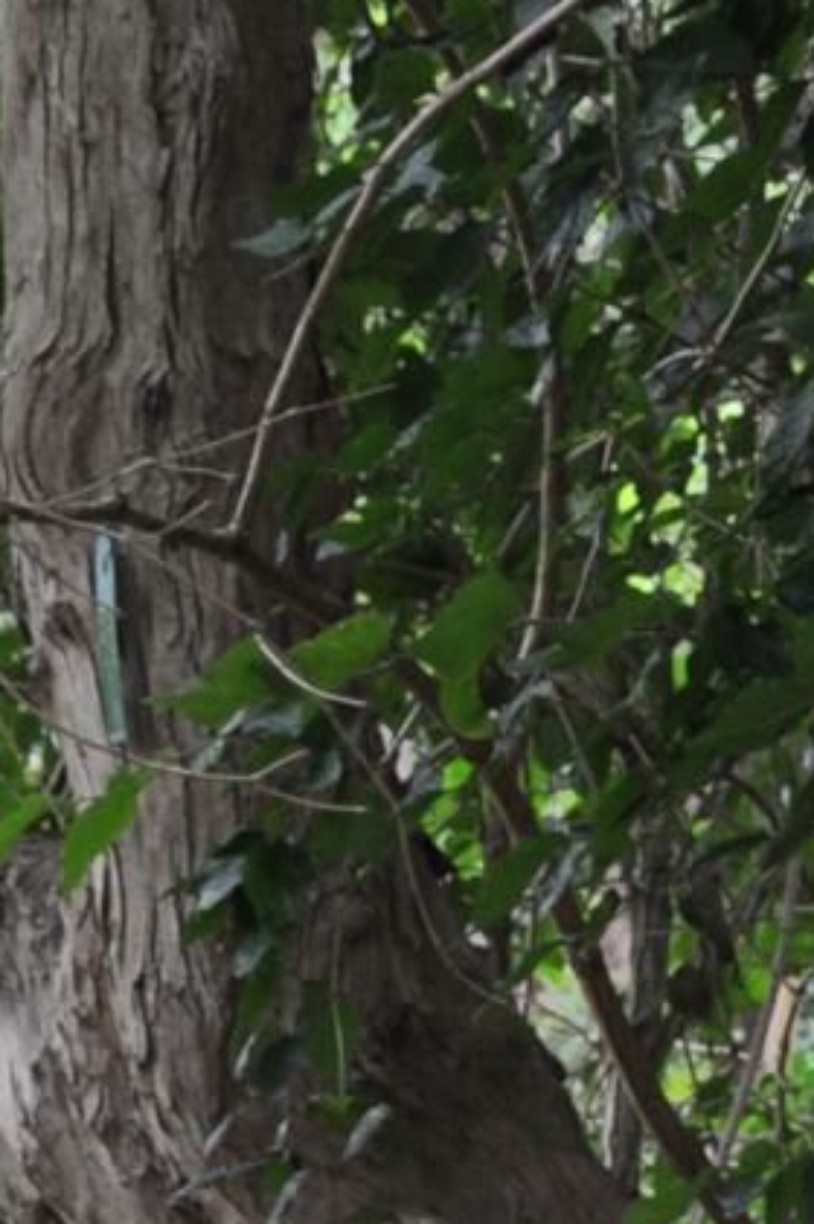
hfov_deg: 4.3
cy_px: 952
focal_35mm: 318
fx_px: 10802
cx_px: 1394
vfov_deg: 6.5
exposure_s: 1/60
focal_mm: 42
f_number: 5.3
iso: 560
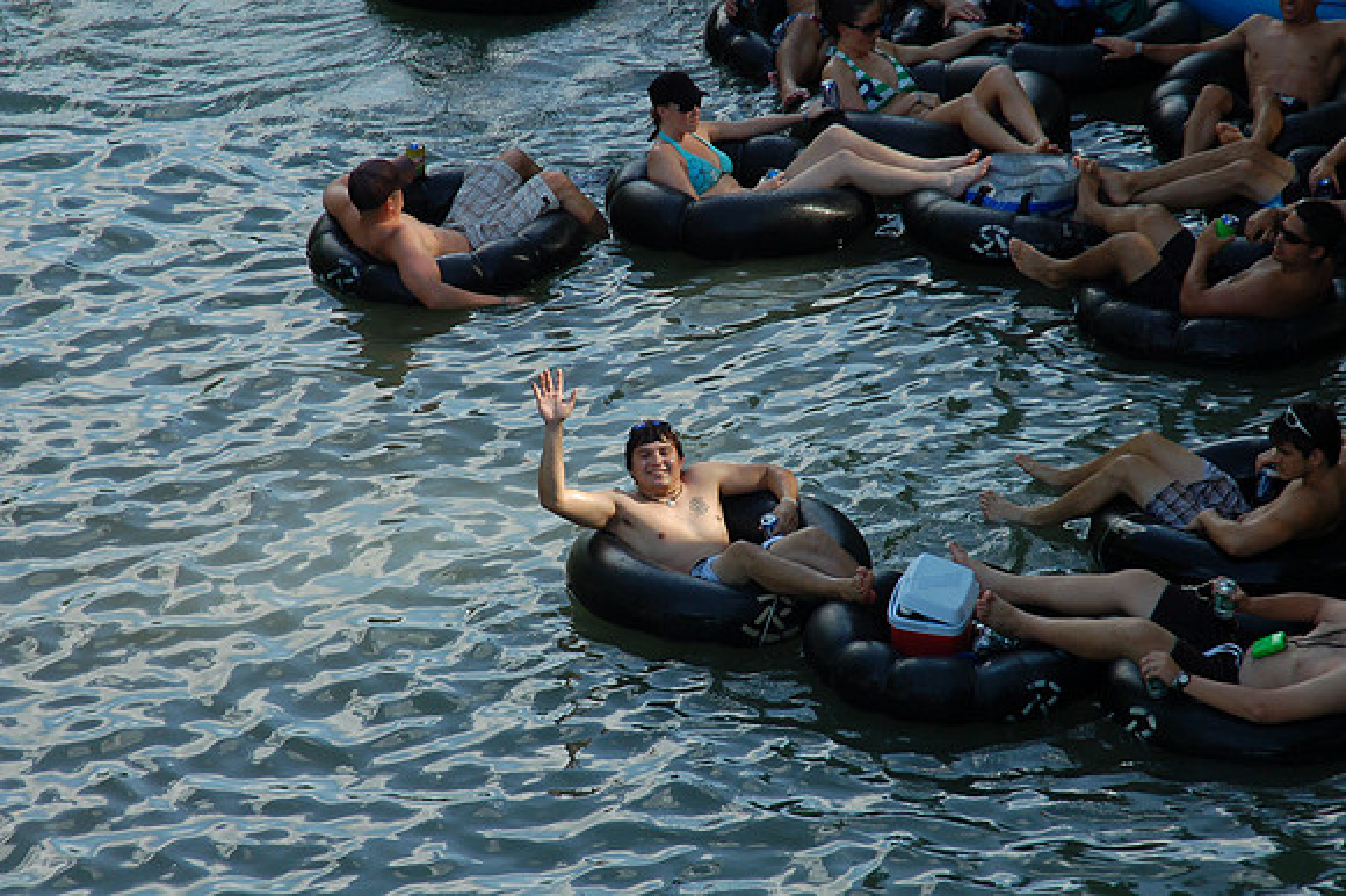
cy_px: 448
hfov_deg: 8.1
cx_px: 673
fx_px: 9528
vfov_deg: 5.4
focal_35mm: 255
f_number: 10
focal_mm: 170
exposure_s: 1/200
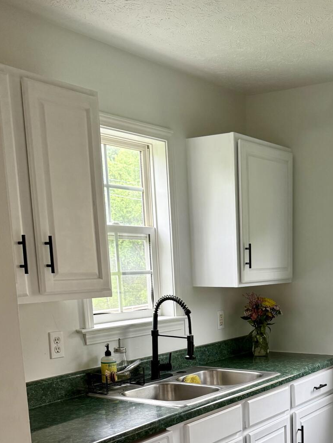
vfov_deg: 38.3
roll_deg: +1.1
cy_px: 377
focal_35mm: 47
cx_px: 262
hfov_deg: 30.2
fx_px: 603
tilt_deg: -11.0
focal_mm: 6.76
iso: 200
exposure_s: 1/117
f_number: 1.78
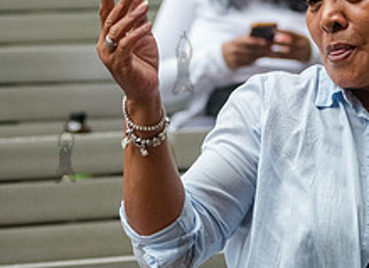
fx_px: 2645
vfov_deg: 5.8
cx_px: 389
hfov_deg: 7.9
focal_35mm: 251
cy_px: 148
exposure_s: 1/500
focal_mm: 86
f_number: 4
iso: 3200
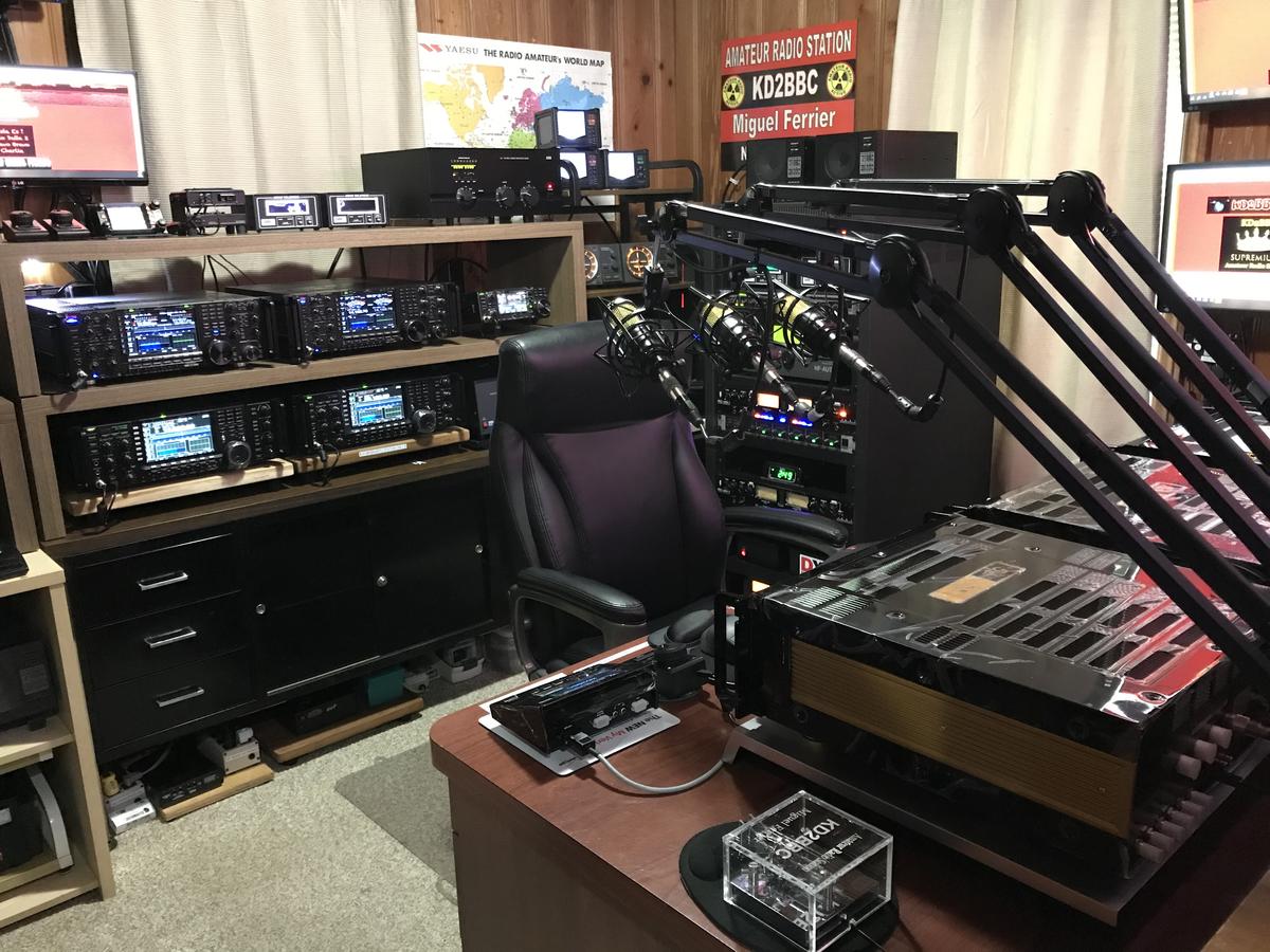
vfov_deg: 49.7
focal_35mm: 28
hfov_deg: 63.4
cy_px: 476
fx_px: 1027
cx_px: 635
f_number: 1.8
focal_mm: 3.99
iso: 100
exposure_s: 1/4
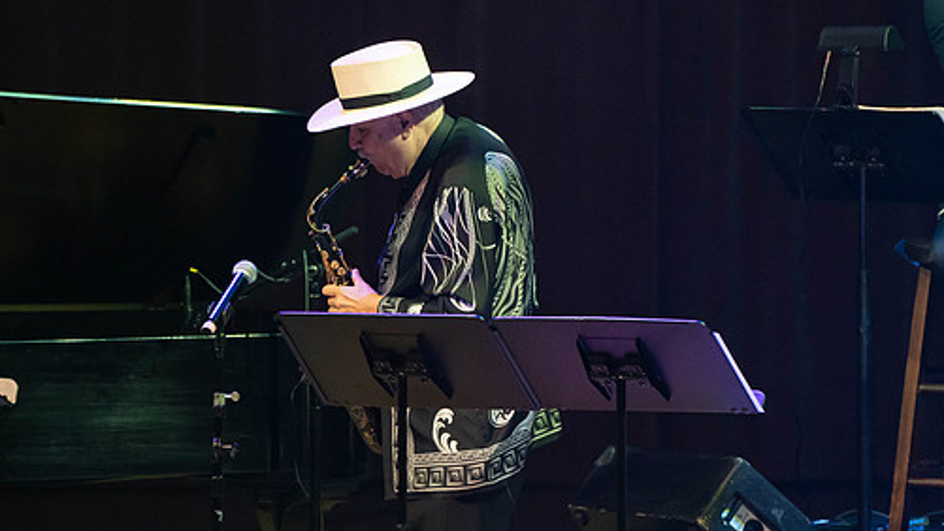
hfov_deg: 3.6
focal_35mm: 606
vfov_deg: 2.0
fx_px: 15171
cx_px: 395
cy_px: 453
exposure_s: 1/160
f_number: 5.6
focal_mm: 400
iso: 2500
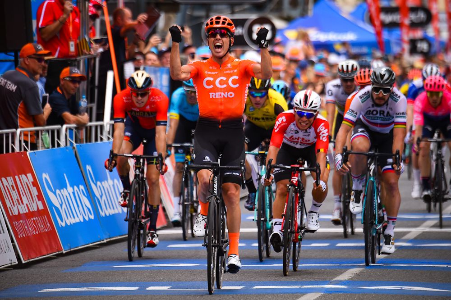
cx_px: 226
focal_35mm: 400
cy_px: 150
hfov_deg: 5.2
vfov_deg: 3.4
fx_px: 5009
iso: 1250
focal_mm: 400
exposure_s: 1/1250
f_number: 5.6
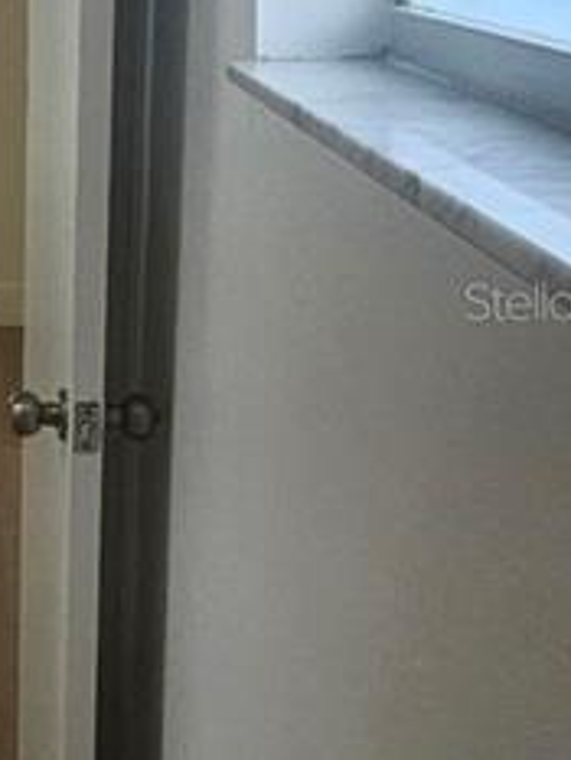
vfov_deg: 28.9
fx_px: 1472
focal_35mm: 67
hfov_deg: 14.7
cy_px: 300
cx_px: -773
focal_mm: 2.2
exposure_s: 1/120
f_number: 2.2
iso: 100
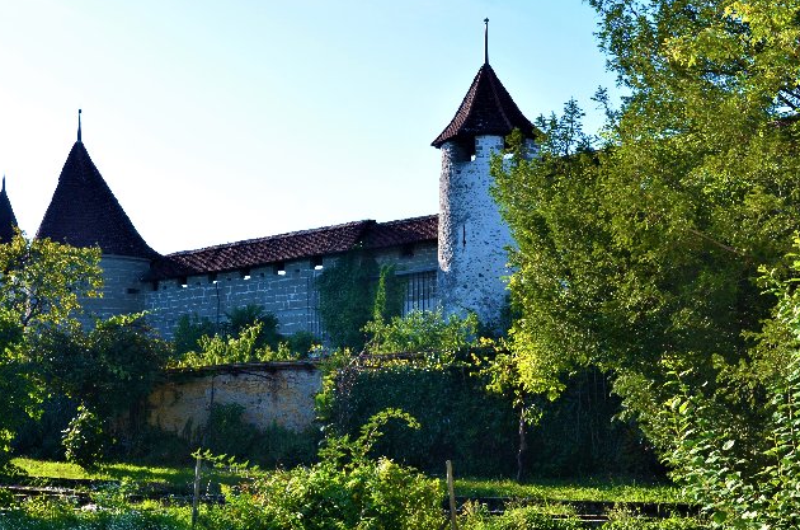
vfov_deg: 28.1
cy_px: 302
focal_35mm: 48
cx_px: 368
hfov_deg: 41.5
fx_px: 1056
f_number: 9
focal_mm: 25
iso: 320
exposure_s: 1/125
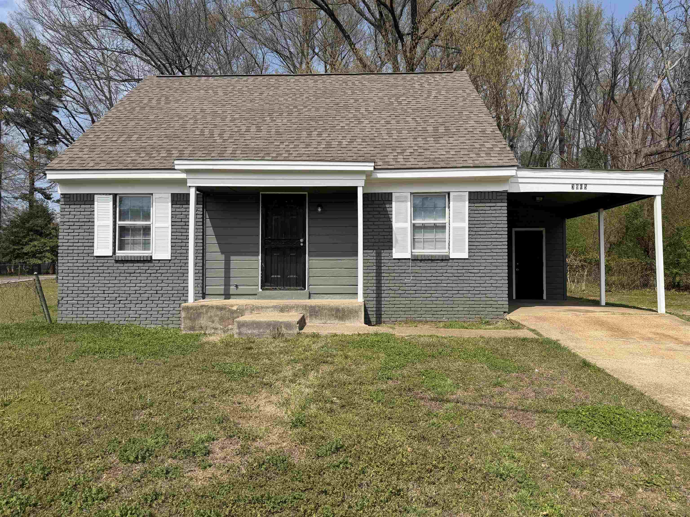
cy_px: 258
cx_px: 345
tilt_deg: +0.0
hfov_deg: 71.6
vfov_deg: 56.8
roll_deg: -1.0
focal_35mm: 24
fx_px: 478
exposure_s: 1/5714
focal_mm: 6.76
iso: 80
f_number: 1.78
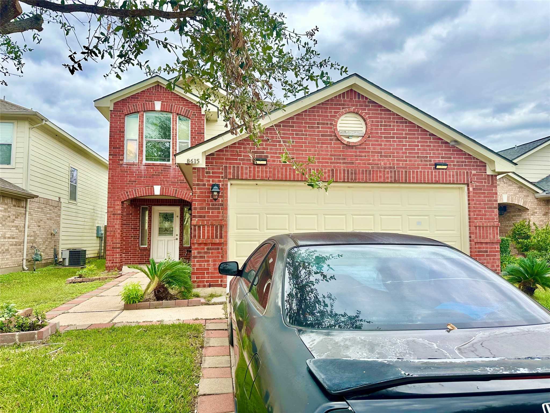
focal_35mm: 24
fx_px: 381
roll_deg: +0.2
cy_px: 206
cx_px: 275
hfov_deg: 71.6
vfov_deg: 56.8
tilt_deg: +4.9
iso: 80
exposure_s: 1/1779
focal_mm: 6.86
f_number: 1.78
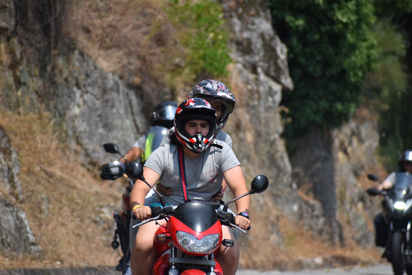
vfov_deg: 3.4
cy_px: 138
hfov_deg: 5.1
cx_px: 206
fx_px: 4635
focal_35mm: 405
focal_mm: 270
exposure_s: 1/1600
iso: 400
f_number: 6.3
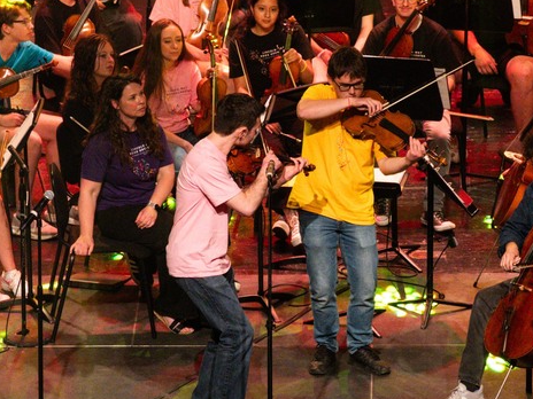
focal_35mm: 365
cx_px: 373
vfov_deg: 4.1
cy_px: 179
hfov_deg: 5.4
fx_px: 5620
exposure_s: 1/125
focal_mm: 115
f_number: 7.1
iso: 6400
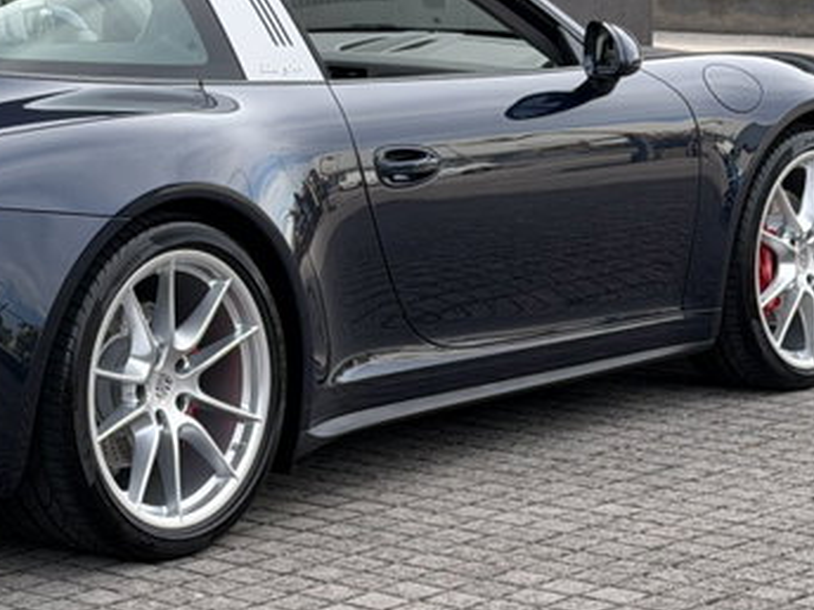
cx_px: 116
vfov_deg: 10.4
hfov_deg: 13.7
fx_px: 3363
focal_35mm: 143
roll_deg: +0.4
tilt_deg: -6.3
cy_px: 166
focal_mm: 6.76
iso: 64
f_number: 1.78
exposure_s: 1/1055
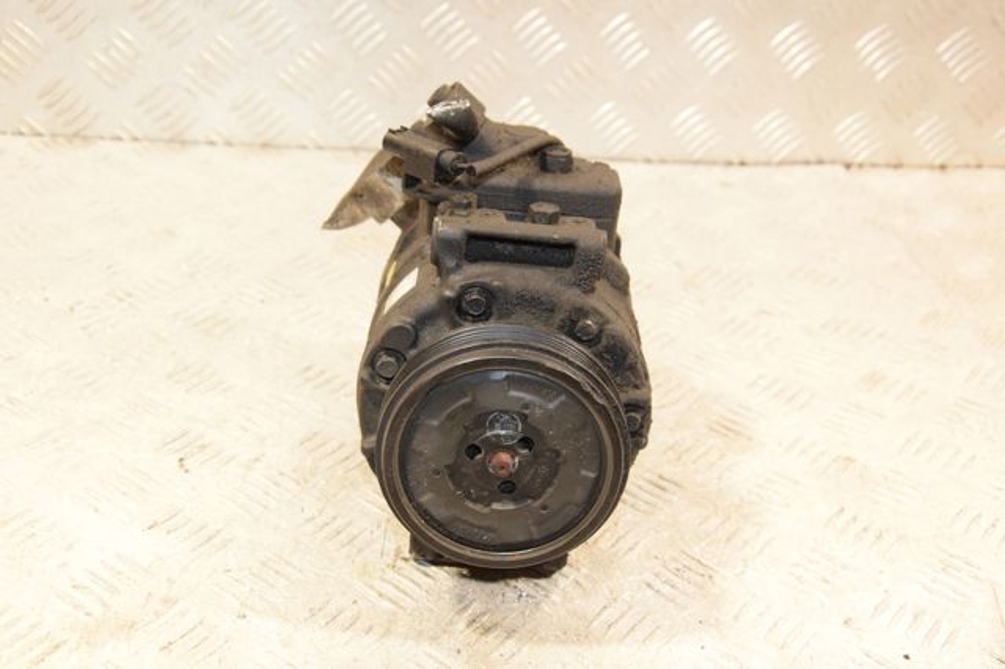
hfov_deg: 37.9
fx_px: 1465
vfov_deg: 25.7
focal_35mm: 52
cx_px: 502
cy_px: 334
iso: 1600
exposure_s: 1/160
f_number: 5.6
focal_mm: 35
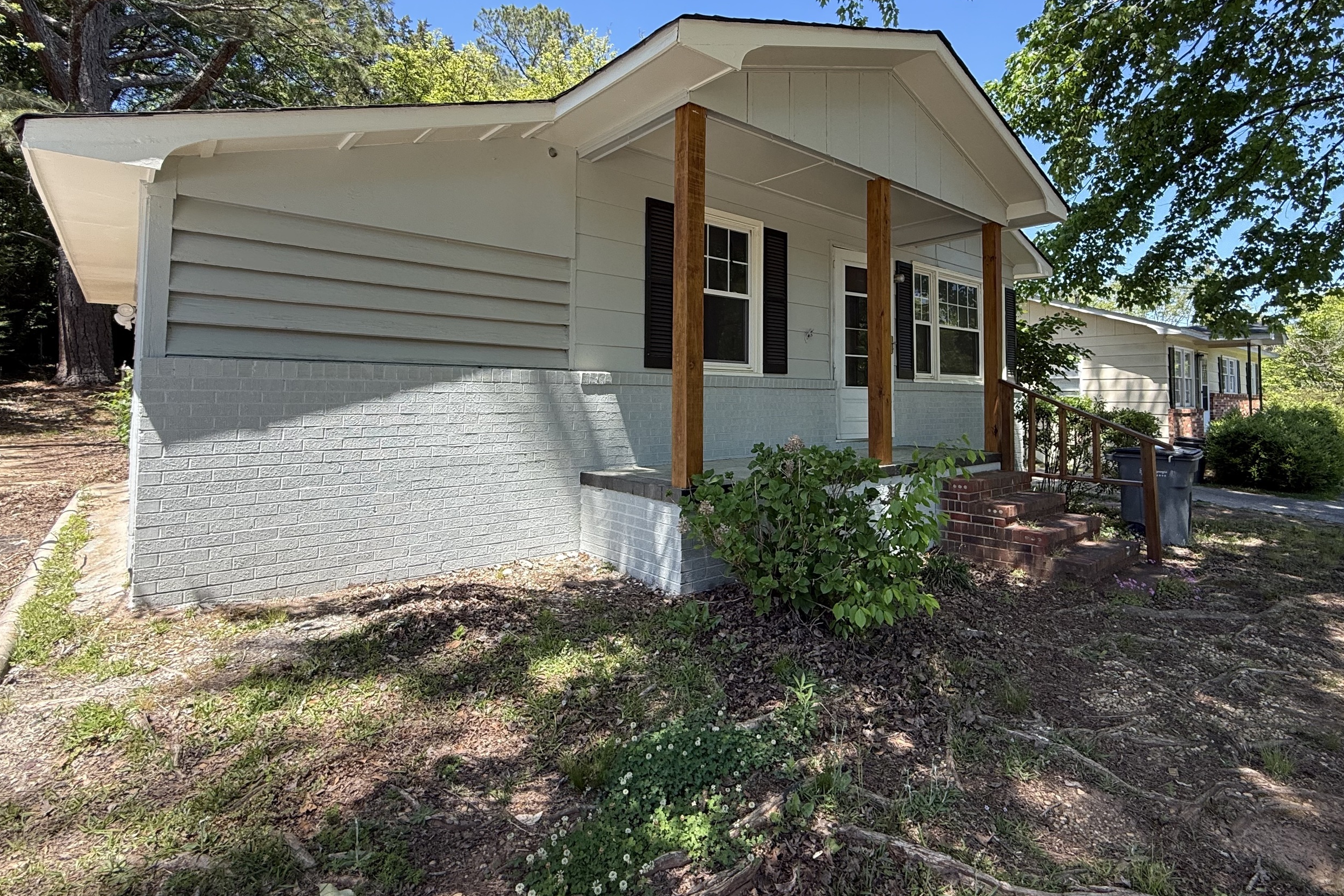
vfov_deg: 66.9
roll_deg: -0.8
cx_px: 730
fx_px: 672
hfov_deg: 89.8
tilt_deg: +2.5
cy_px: 369
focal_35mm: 18
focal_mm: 2.22
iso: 50
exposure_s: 1/340
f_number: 2.2
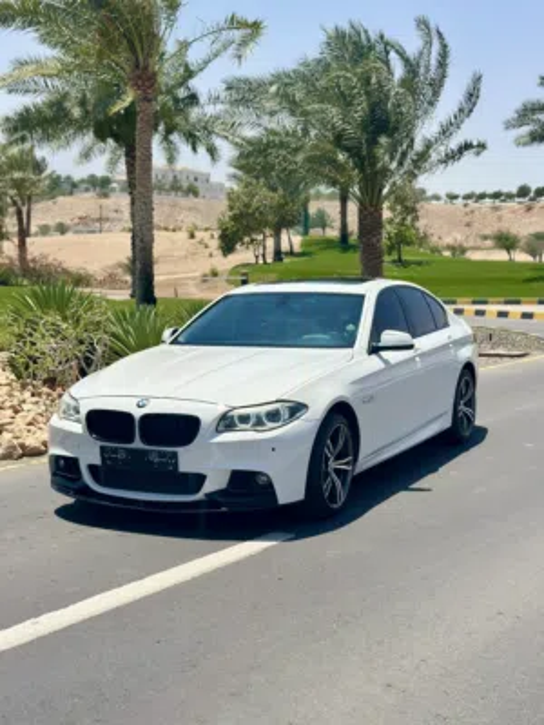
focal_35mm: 48
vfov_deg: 39.7
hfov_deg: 30.3
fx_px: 1006
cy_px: 362
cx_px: 272
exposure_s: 1/8197
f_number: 1.78
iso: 100
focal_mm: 6.86
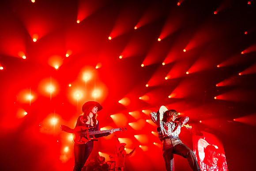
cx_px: 128
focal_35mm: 24
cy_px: 86
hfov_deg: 73.7
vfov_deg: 53.2
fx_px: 171
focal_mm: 24
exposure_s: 1/2500
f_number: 2.8
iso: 3200
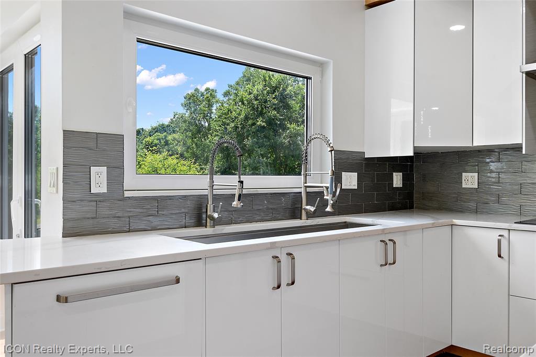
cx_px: 268
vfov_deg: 43.6
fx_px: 446
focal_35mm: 30
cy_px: 178
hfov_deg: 61.9
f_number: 8
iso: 400
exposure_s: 1/50
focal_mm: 20
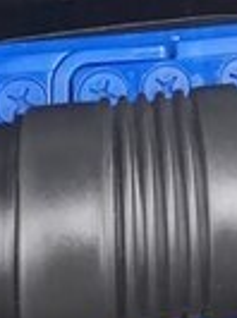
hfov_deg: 13.6
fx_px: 926
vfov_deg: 17.3
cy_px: -175
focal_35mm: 101
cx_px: 376
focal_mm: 3.6
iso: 125
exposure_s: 1/33
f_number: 1.9
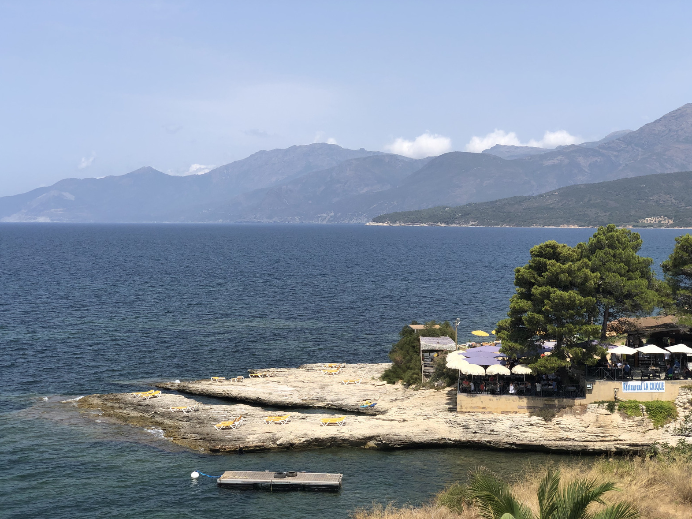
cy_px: 262
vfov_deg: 27.5
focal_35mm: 53
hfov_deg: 36.2
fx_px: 1059
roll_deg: +0.7
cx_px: 351
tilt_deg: -2.1
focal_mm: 6
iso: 16
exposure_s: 1/1312
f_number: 2.4
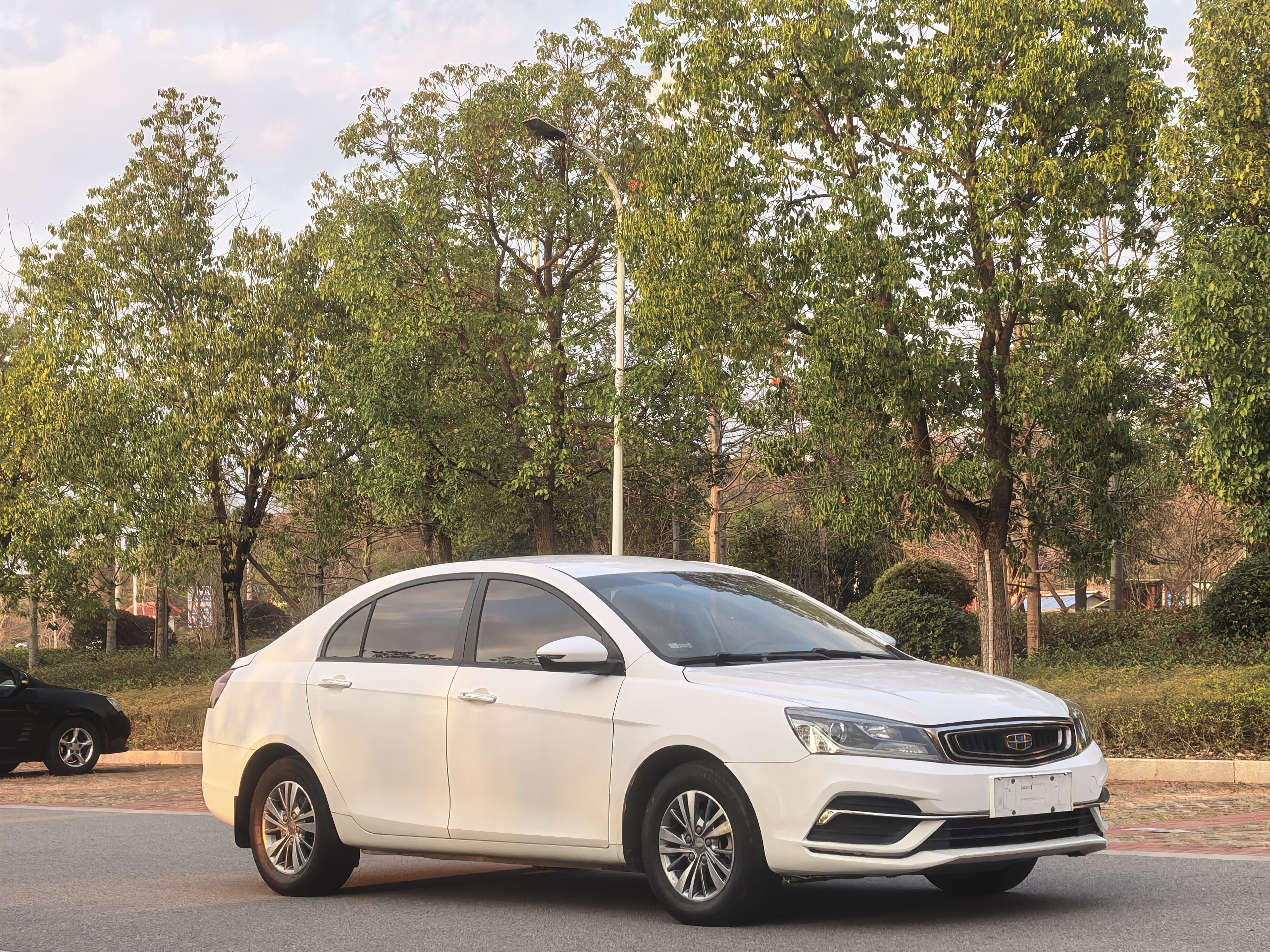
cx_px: 635
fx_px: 2678
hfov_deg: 26.7
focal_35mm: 73
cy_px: 476
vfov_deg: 20.2
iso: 50
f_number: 2
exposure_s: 1/441
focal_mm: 8.5
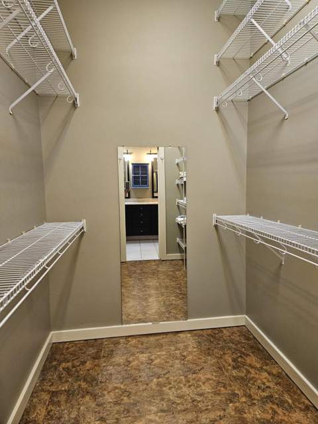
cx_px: 159
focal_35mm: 23
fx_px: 282
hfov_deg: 58.9
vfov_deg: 73.9
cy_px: 212
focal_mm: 5.4
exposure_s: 1/120
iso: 400
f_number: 1.8
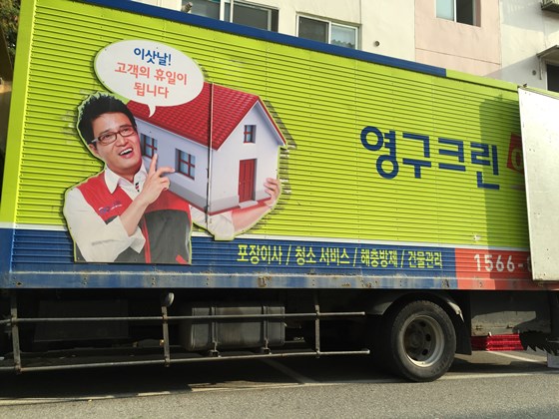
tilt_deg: +6.9
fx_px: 468
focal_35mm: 29
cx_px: 280
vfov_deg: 48.2
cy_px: 210
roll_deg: +0.2
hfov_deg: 61.7
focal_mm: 4.15
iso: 32
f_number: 2.2
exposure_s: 1/549
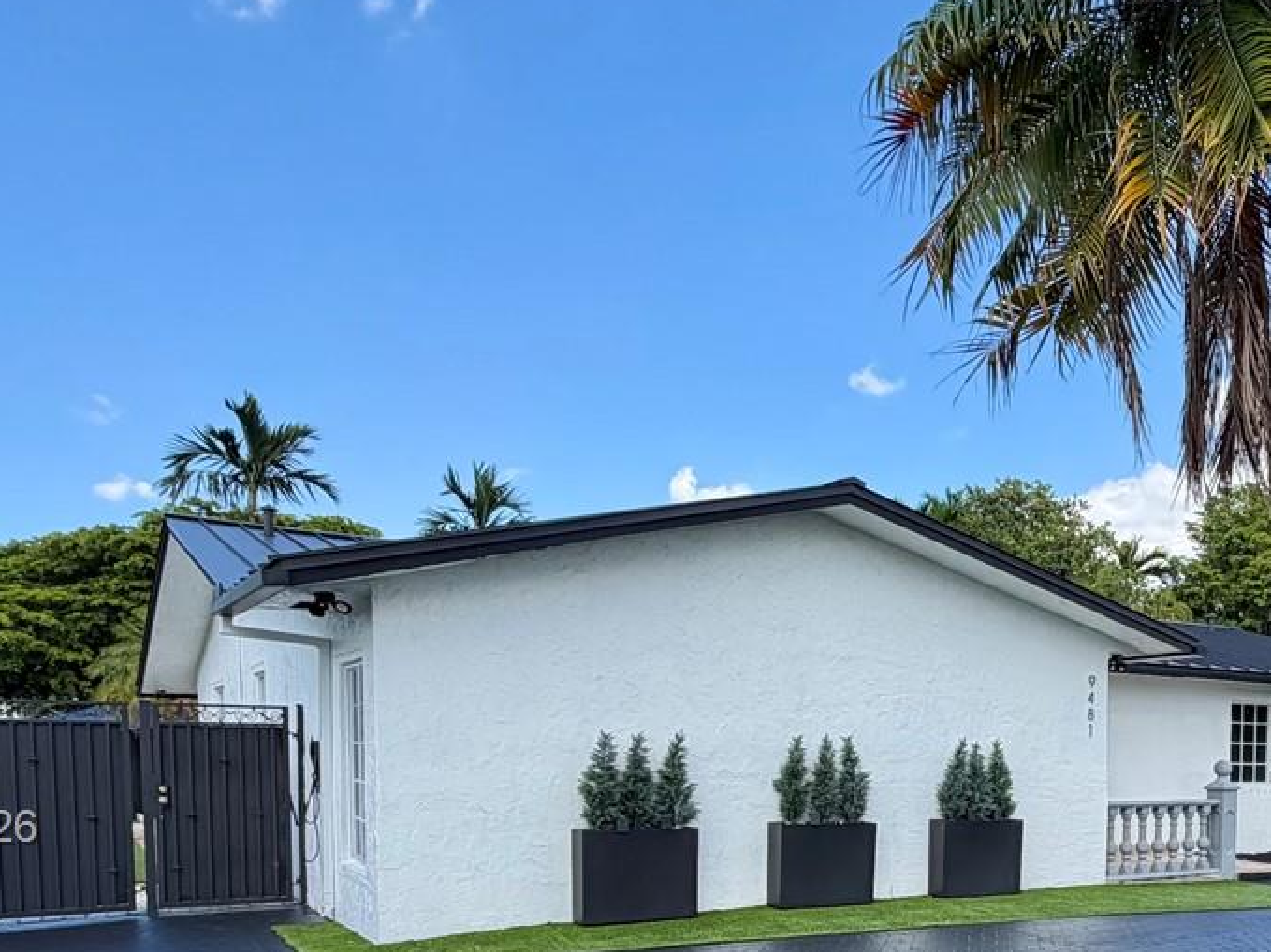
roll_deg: +0.5
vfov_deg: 40.2
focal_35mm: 33
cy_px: 830
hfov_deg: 52.9
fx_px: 1211
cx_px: 953
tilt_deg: -4.0
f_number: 2.2
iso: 40
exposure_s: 1/770
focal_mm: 2.22
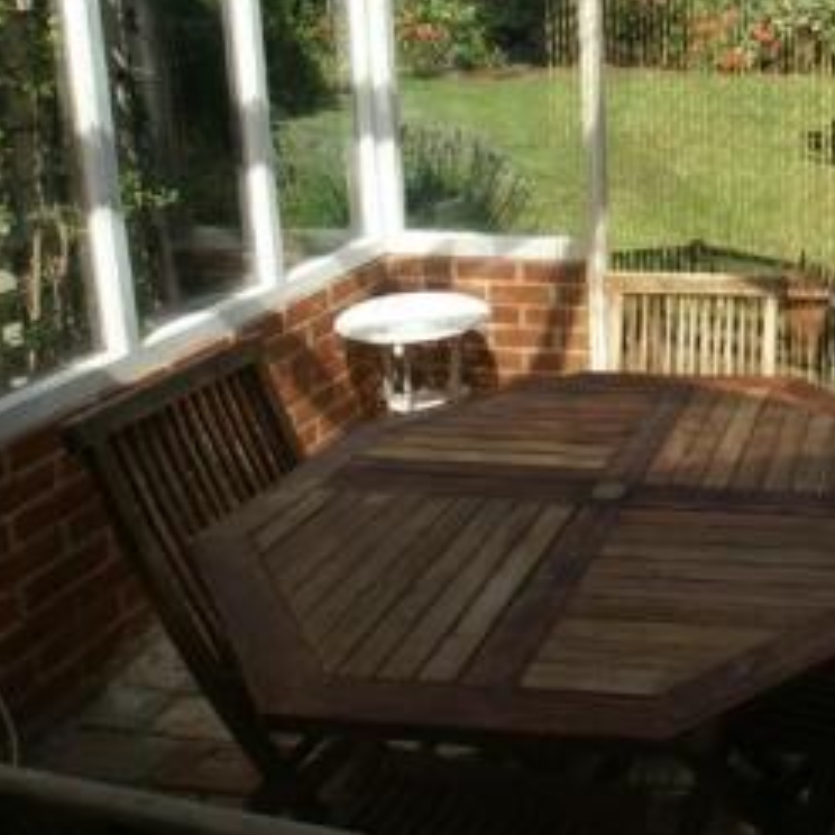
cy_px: 128
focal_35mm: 37
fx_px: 1013
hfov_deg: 38.9
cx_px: 862
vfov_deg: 42.1
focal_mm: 11
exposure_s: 1/125
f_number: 10
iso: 100
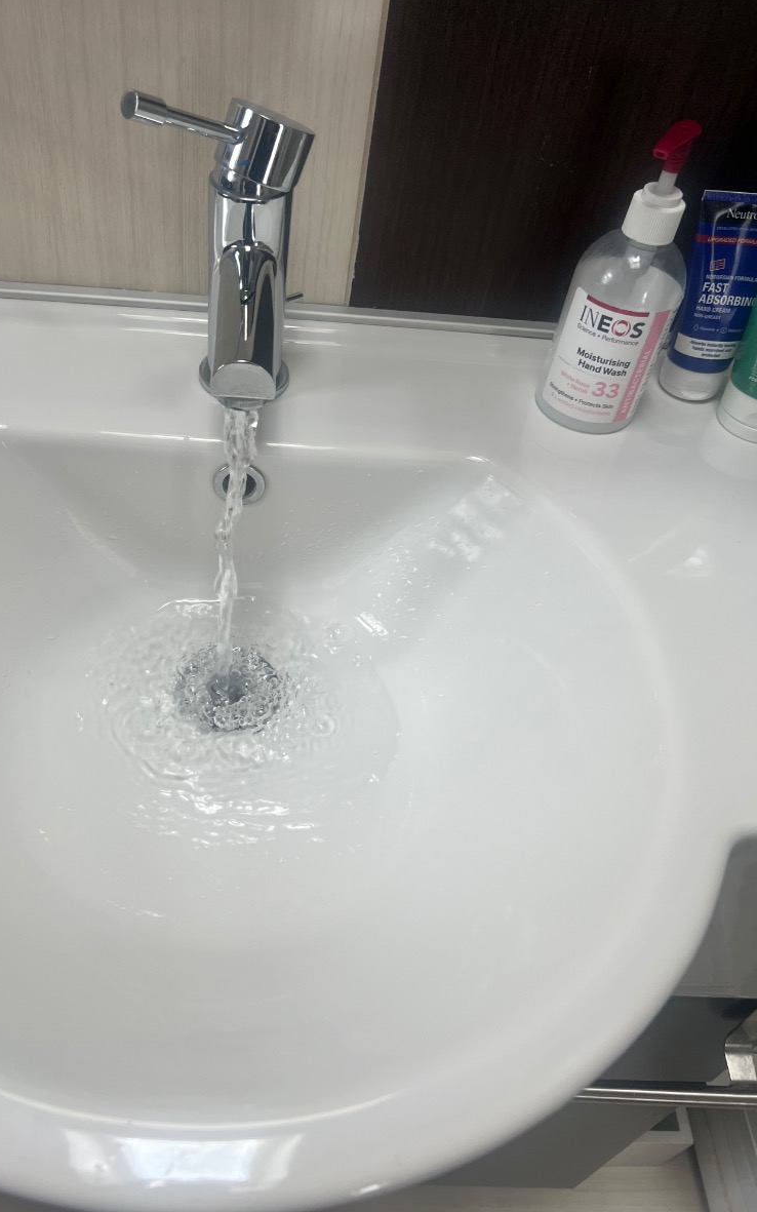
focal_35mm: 28
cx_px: 300
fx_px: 924
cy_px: 604
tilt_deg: -46.9
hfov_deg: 44.3
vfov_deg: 66.5
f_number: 1.5
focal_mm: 5.7
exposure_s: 1/121
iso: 40
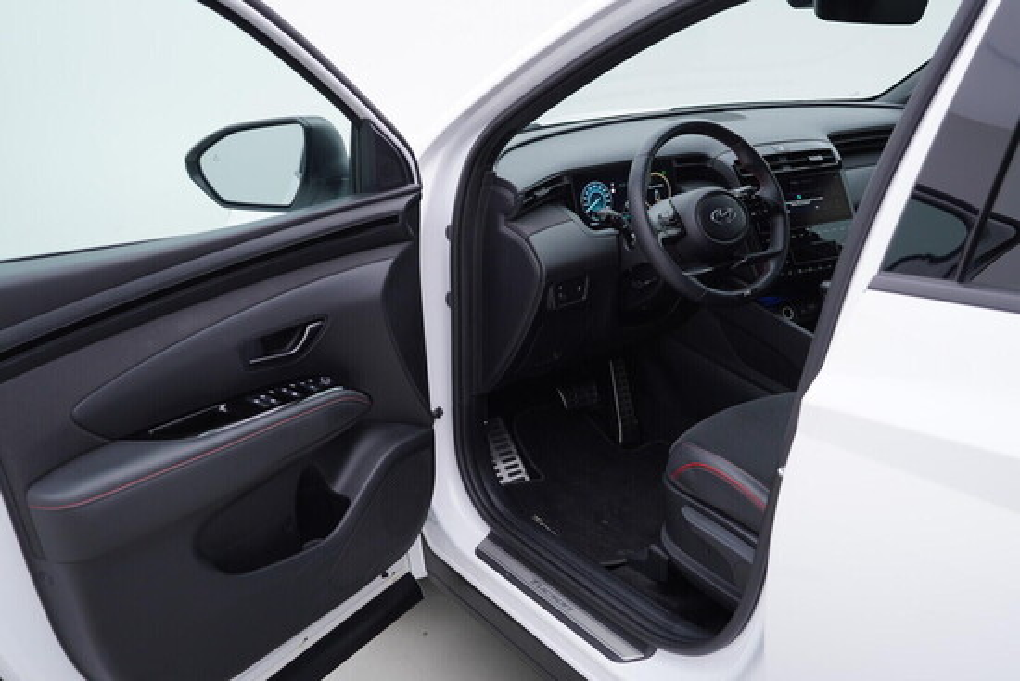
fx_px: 1020
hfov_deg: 53.1
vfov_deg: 36.9
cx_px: 510
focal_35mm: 36
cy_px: 340
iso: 125
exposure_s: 1/60
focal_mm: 24
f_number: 3.5
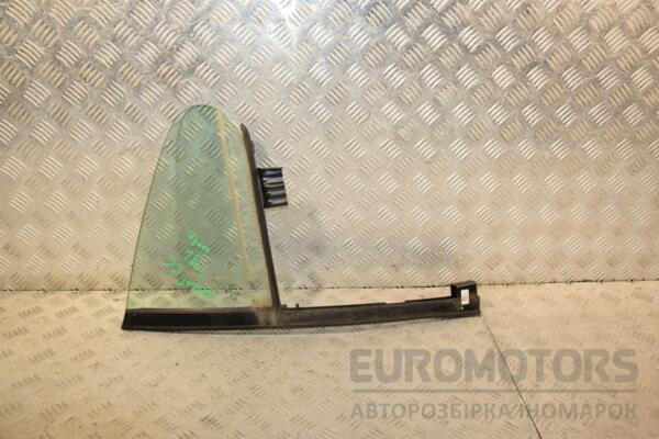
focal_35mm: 33
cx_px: 330
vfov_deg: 40.0
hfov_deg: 57.2
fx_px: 604
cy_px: 220
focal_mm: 22
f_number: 5.6
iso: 800
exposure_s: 1/200
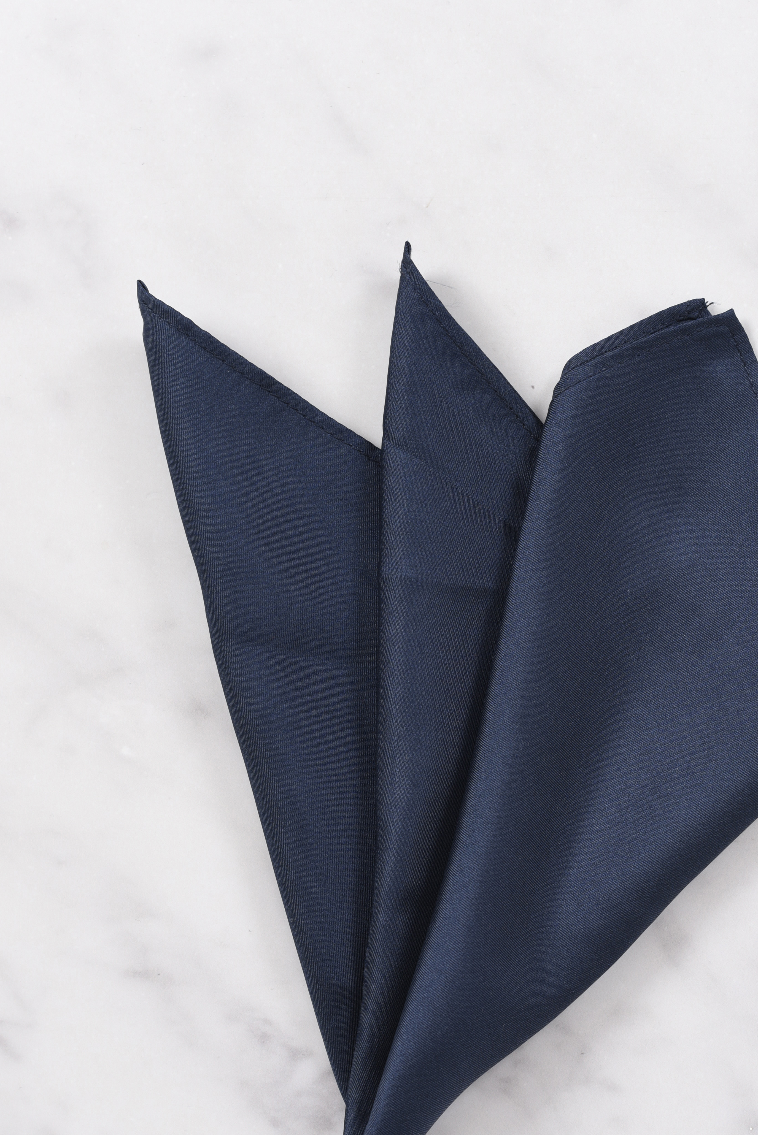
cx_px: 448
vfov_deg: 27.6
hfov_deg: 18.7
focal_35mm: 73
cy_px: 713
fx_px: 2303
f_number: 6.3
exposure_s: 1/160
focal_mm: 50
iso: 100
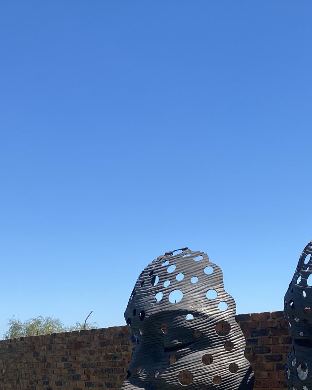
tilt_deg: +0.2
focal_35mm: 60
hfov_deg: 25.4
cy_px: 378
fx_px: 693
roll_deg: +1.5
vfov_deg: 29.6
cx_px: 162
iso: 32
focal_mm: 4.25
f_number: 1.8
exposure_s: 1/1629
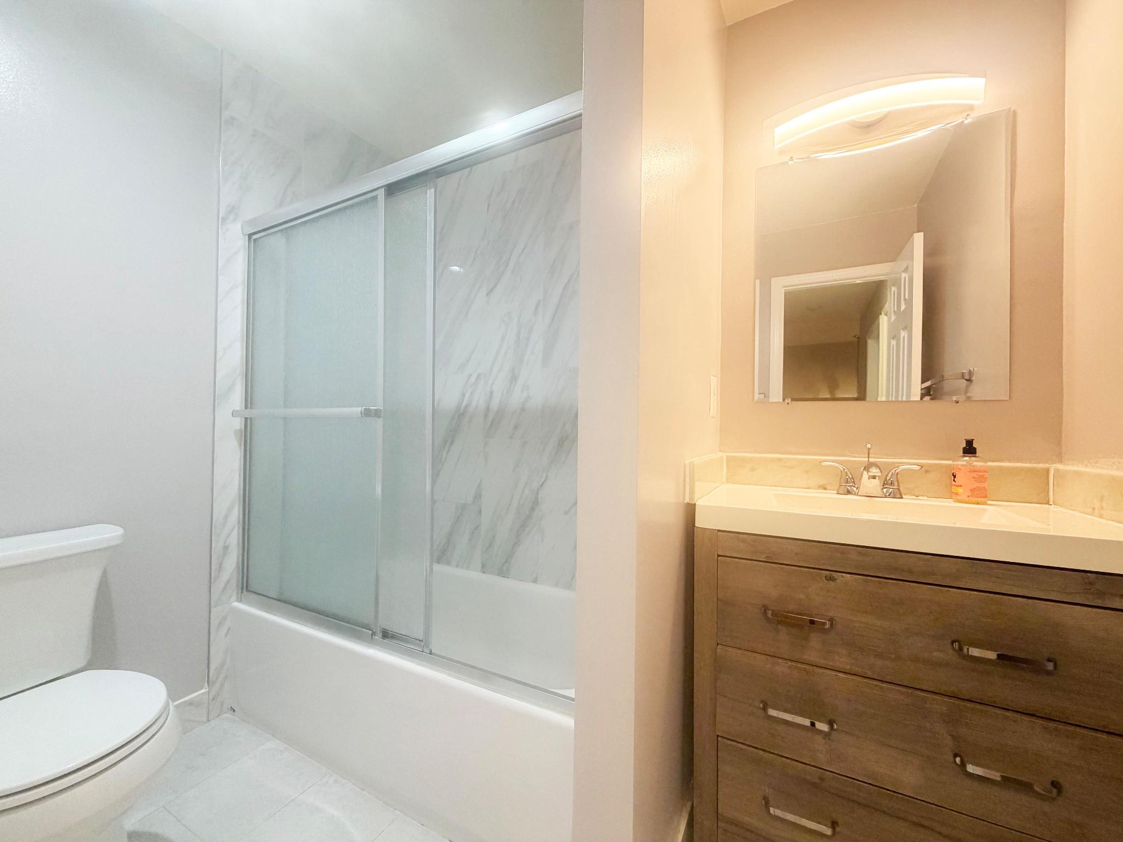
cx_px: 562
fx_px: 454
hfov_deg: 102.1
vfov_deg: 85.7
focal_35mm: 14
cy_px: 421
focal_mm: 2.22
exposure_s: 1/60
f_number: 2.2
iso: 160
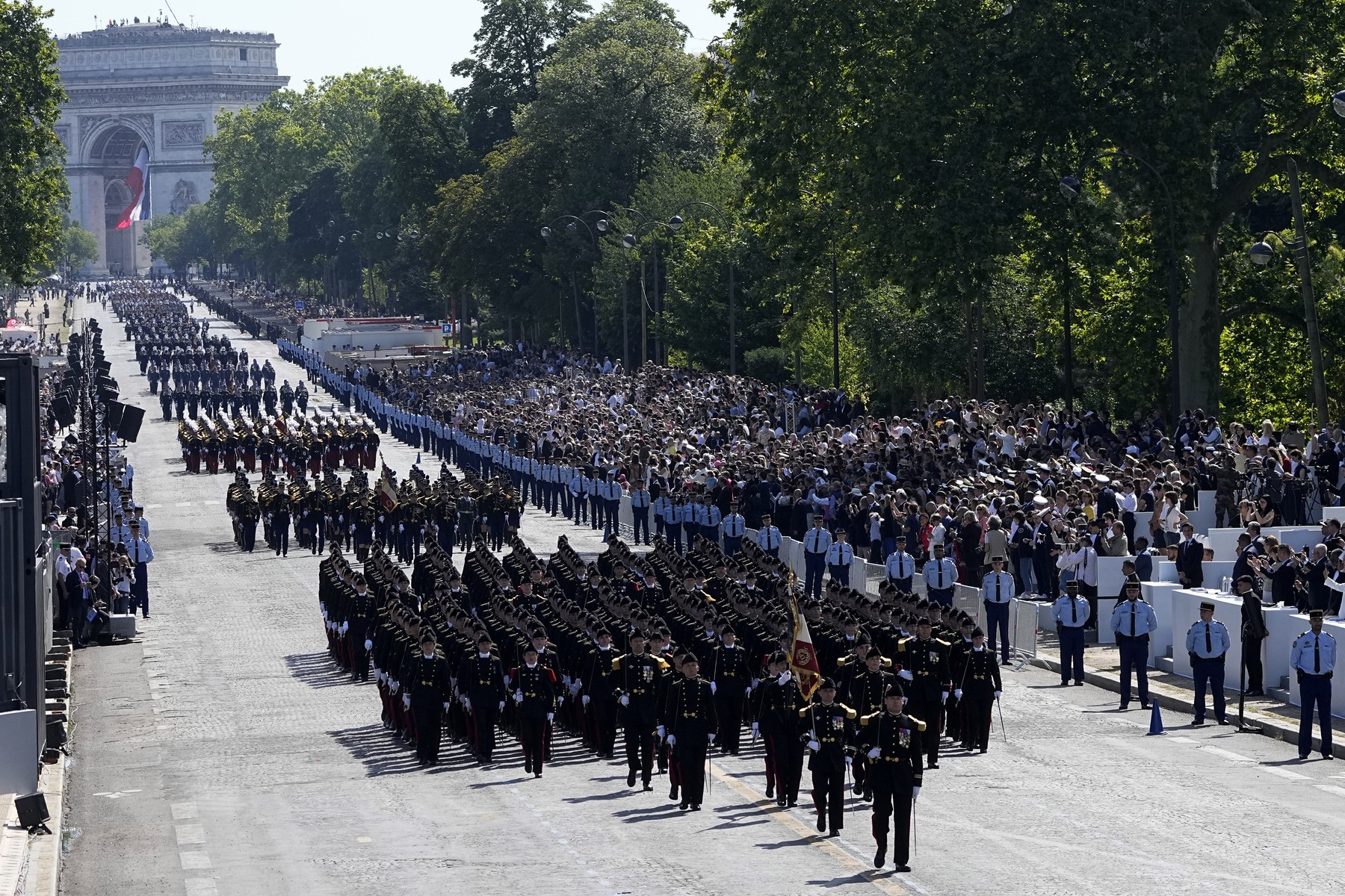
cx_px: 672
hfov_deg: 11.8
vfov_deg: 7.9
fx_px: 6500
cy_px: 448
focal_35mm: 174
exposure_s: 1/2000
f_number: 7.1
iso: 640
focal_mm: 116
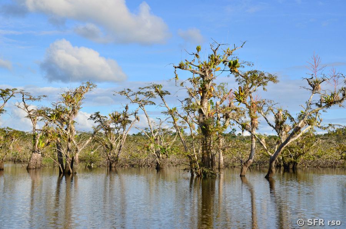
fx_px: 604
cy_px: 114
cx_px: 173
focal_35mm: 63
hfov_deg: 32.0
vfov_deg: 21.5
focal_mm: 42
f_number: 11
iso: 400
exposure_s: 1/500
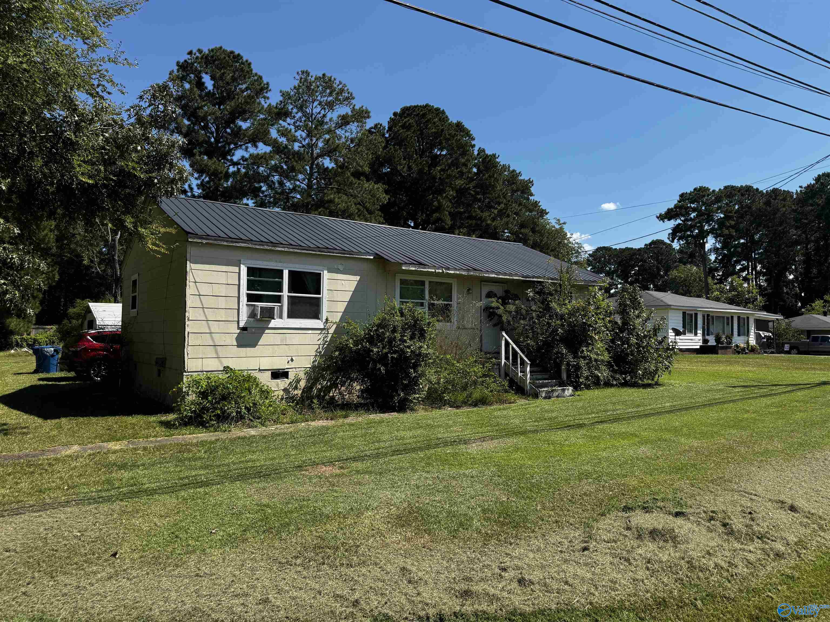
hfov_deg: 71.6
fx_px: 575
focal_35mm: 24
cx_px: 415
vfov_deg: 56.8
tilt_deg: +1.6
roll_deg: -0.2
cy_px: 311
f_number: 1.78
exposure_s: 1/3597
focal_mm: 6.76
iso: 80
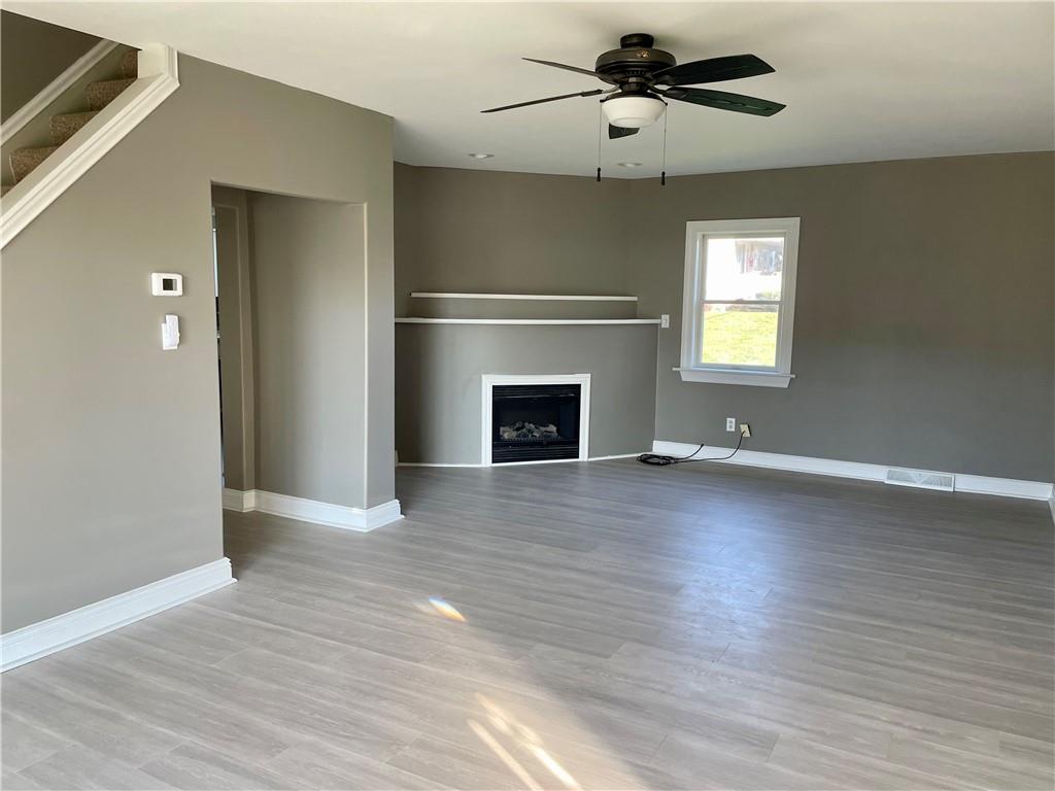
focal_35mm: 26
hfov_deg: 67.3
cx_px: 528
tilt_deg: -7.0
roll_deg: -0.6
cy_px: 396
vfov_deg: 53.1
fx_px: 792
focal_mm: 4.2
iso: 125
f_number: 1.6
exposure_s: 1/119
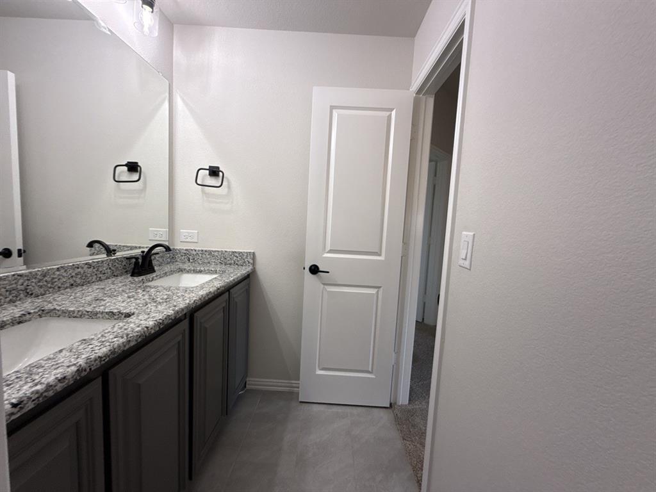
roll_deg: -3.6
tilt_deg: -4.9
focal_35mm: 14
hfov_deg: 102.1
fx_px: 265
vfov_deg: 85.7
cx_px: 328
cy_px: 246
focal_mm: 2.22
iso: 64
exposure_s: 1/69
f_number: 2.2
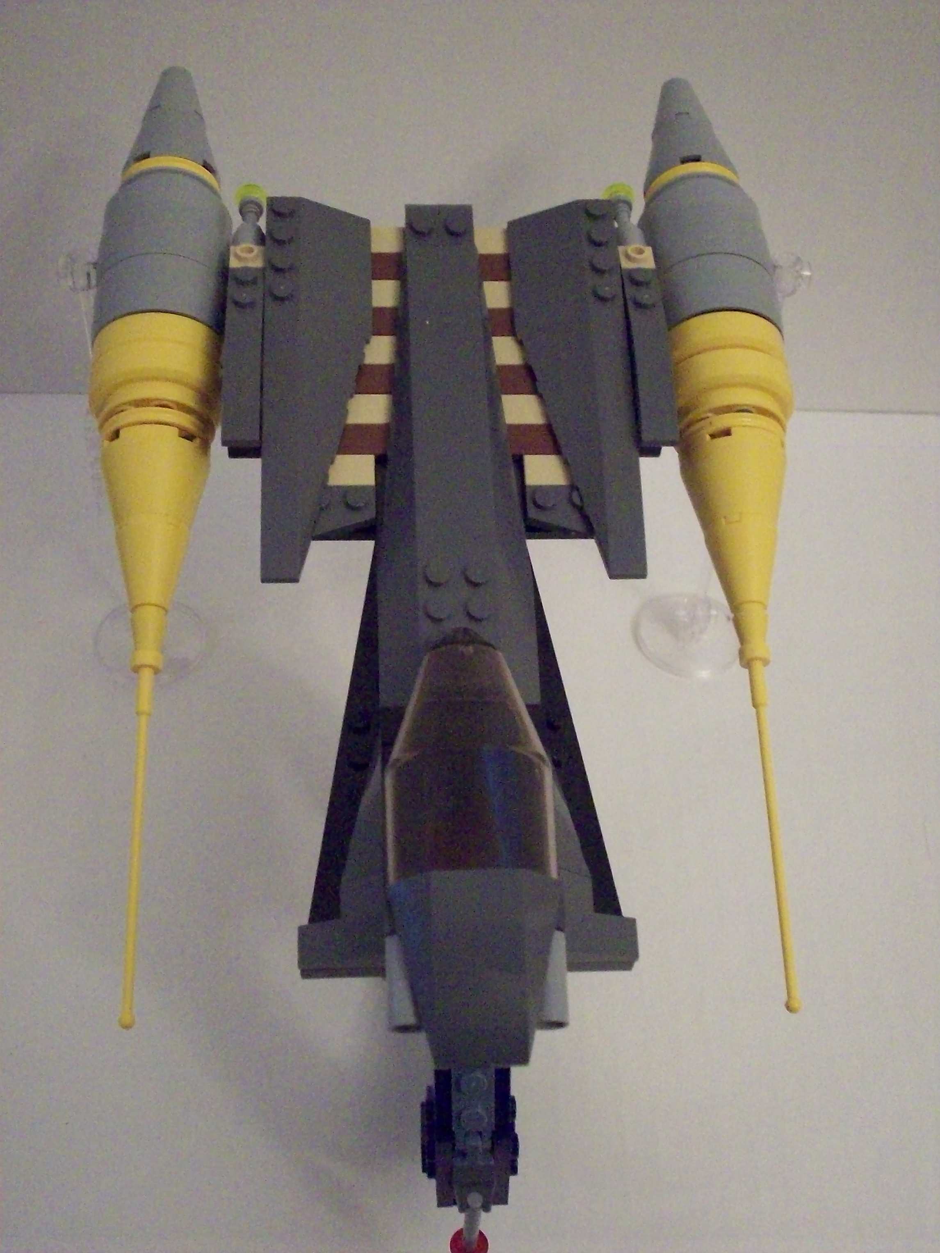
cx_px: 470
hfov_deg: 31.5
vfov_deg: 41.2
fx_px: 1666
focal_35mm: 46
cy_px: 626
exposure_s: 1/43.2
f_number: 3.1
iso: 800
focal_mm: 7.6
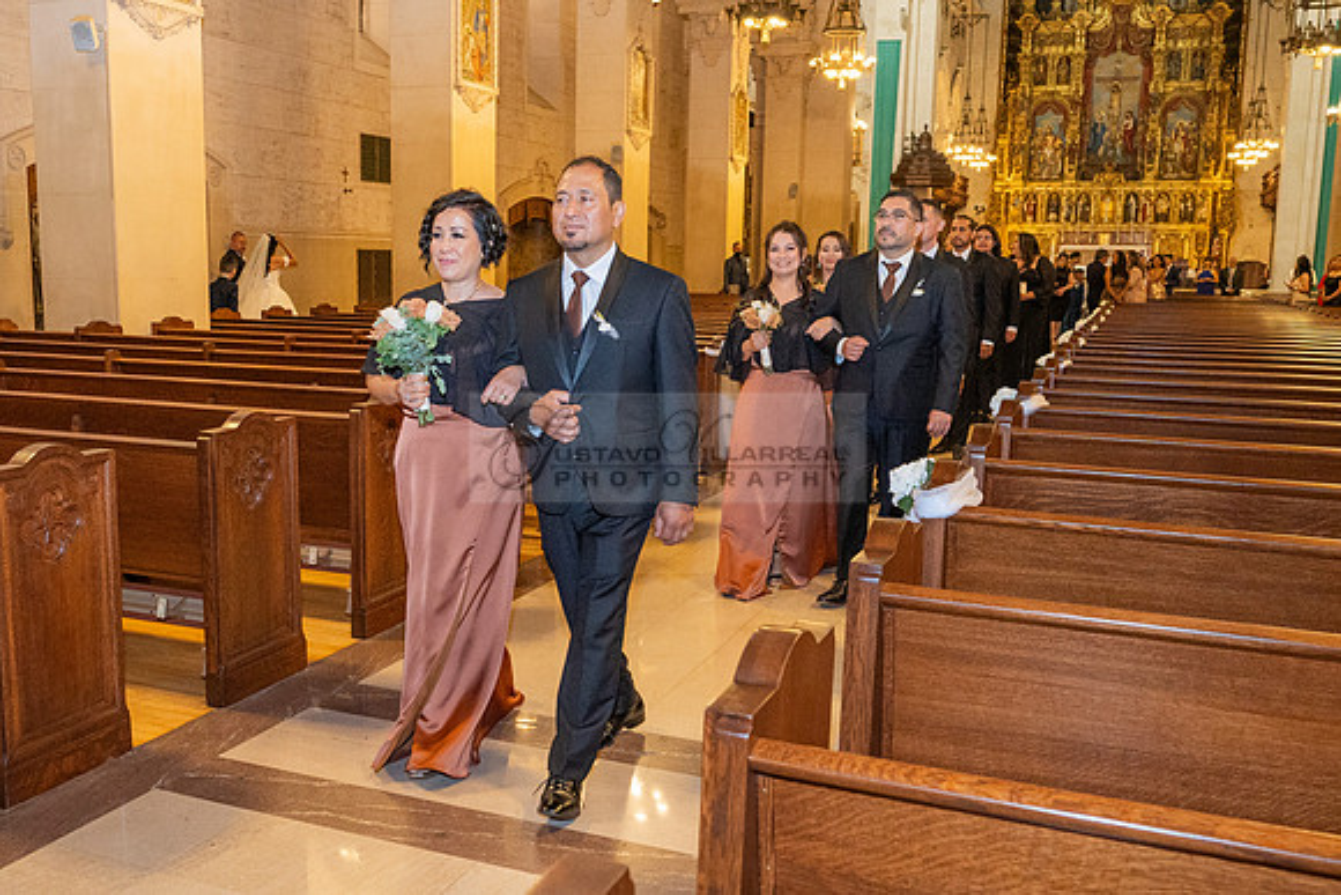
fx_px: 1215
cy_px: 463
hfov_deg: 57.5
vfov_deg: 40.4
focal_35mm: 33
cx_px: 570
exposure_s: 1/125
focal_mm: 14
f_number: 2.8
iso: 800
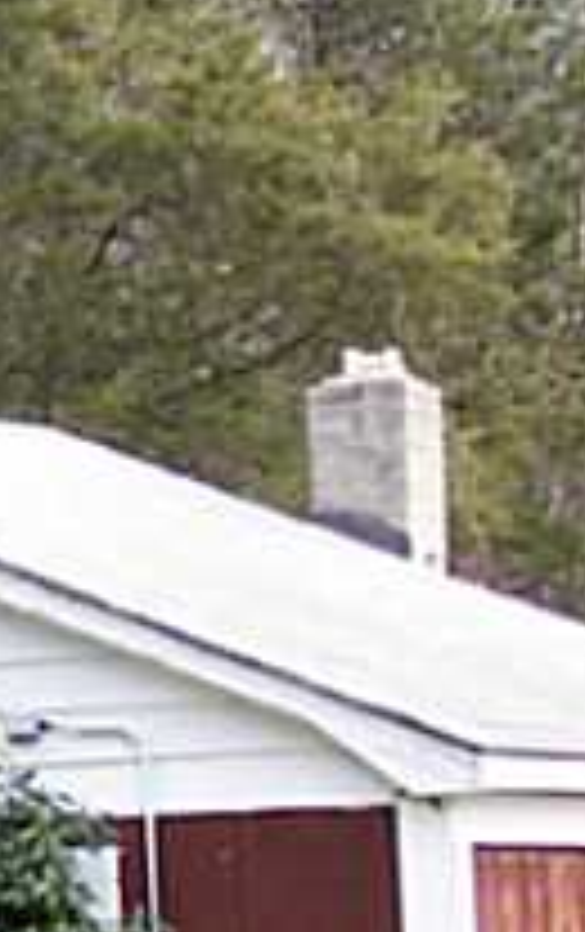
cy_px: 822
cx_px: -605
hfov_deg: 5.4
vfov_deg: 8.7
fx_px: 6126
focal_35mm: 241
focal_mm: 9.8
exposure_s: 1/200
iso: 80
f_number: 3.1
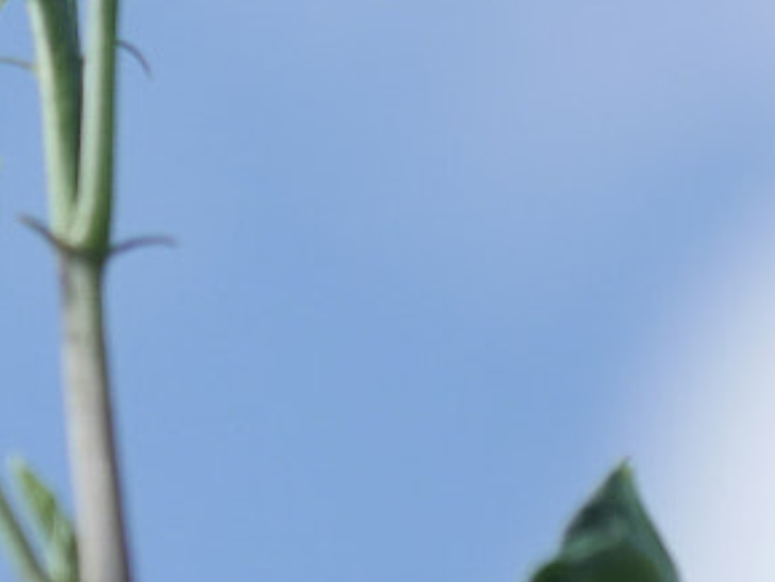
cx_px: 164
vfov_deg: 3.1
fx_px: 10908
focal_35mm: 487
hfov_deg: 4.1
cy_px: 284
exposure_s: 1/2500
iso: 200
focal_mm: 44
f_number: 2.8
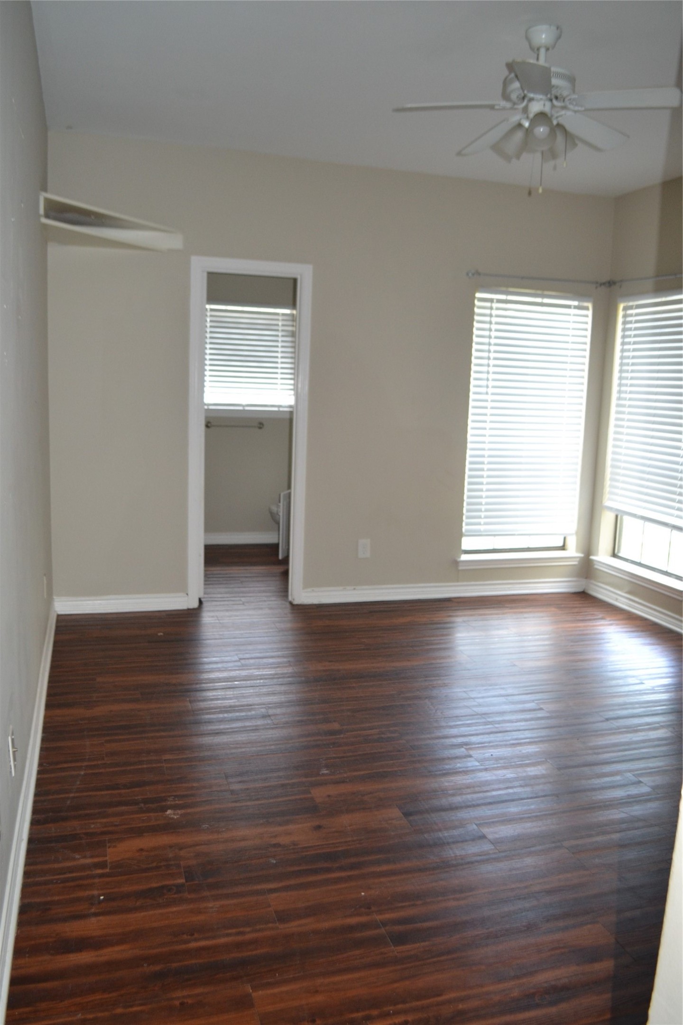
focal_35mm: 27
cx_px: 342
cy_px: 512
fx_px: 768
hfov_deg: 47.9
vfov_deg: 67.4
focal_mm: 18
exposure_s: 1/60
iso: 900
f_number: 3.5
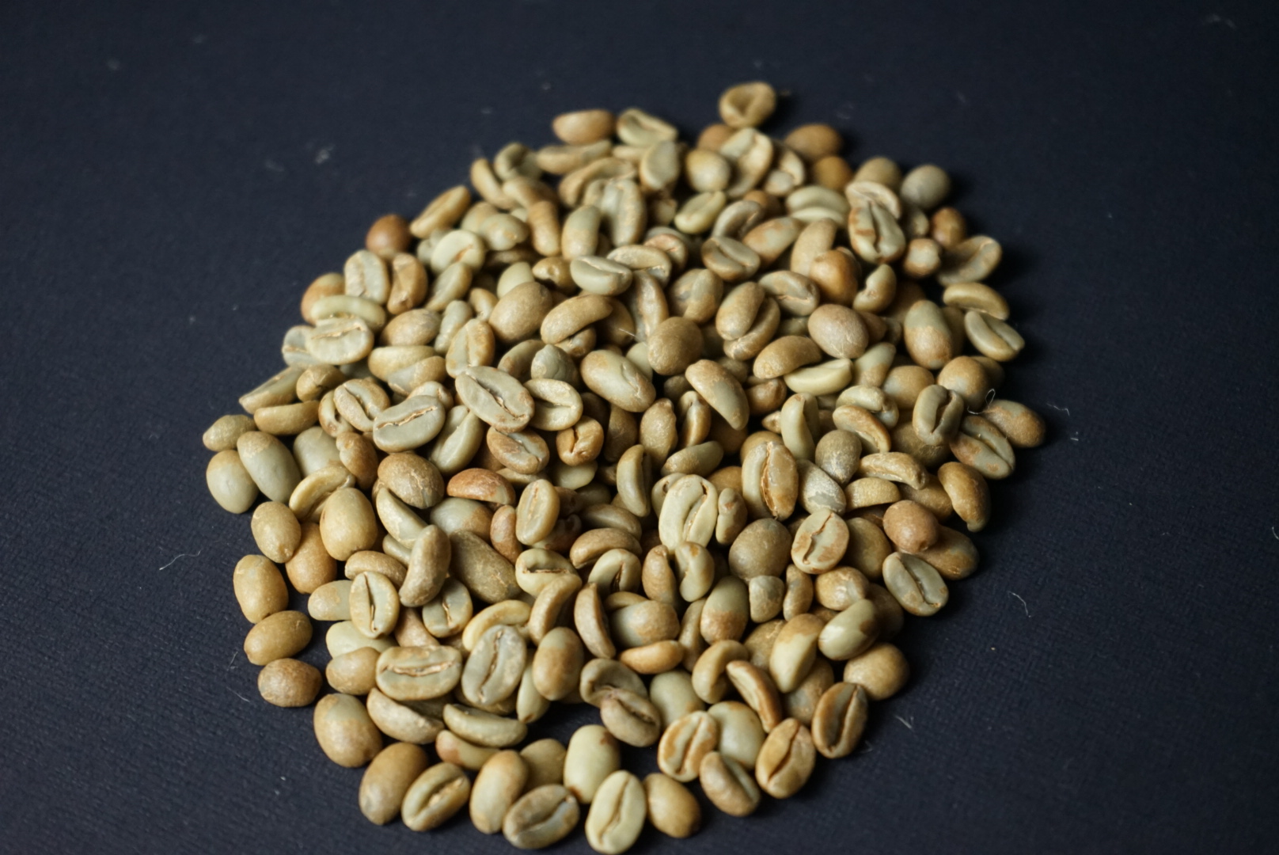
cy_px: 428
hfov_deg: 28.8
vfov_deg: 19.5
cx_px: 640
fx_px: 2489
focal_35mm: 70
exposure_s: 1/80
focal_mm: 70
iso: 2500
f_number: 5.6
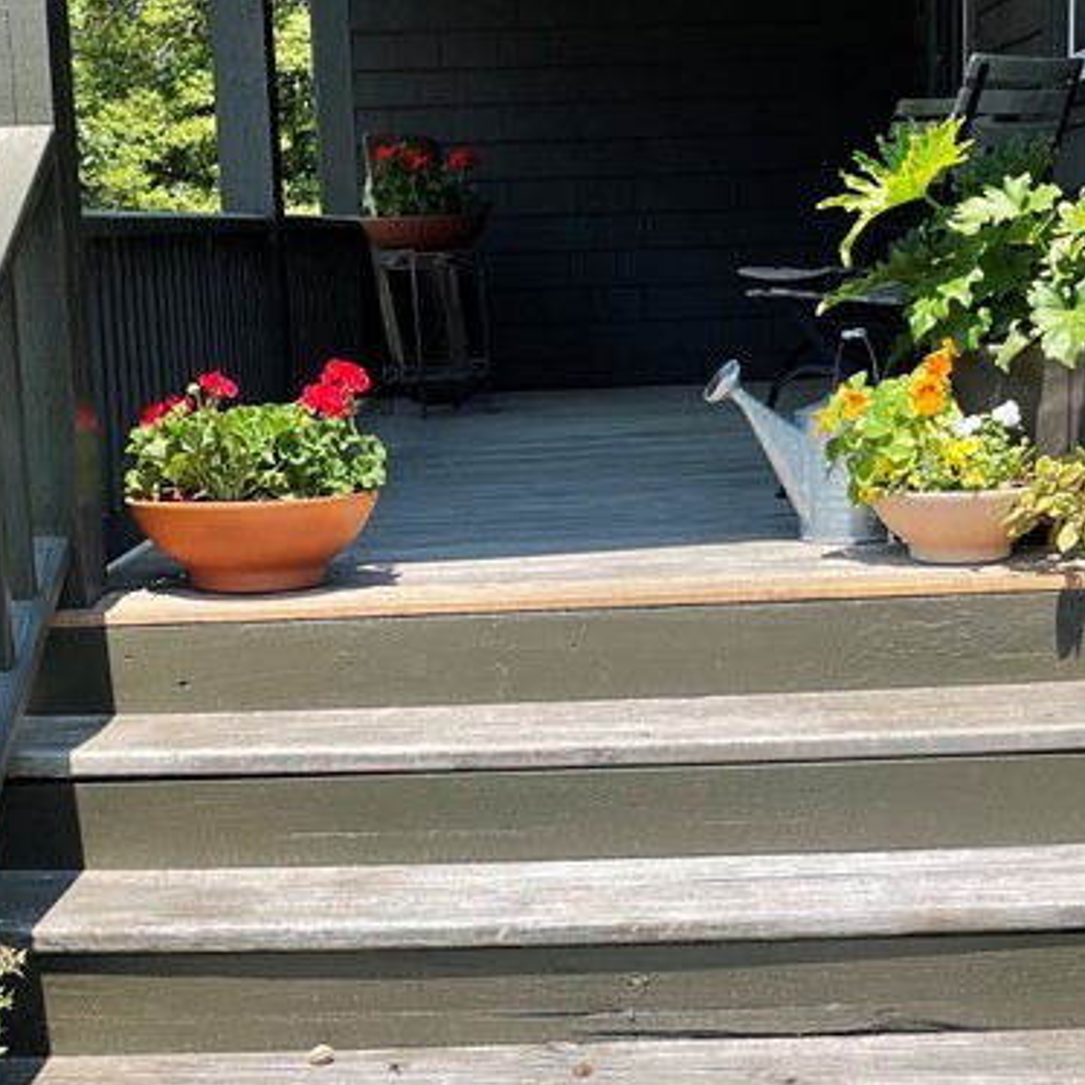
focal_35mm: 63
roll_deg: +1.8
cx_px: 612
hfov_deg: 27.3
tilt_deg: -10.8
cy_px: 670
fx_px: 2234
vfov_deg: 27.2
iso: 32
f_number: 1.6
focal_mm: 4.2
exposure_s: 1/2212
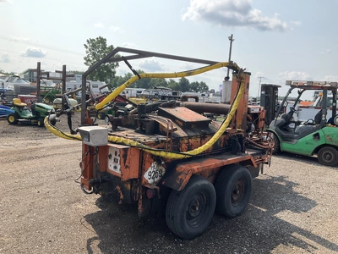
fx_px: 283
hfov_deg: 61.7
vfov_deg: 48.2
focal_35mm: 29
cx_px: 169
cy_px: 127
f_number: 1.8
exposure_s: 1/2058
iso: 25
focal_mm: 3
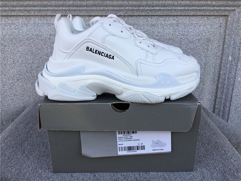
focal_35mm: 31
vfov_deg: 45.4
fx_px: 216
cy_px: 90
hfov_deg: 58.4
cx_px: 120
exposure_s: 1/222
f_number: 2.4
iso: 25
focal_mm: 3.3
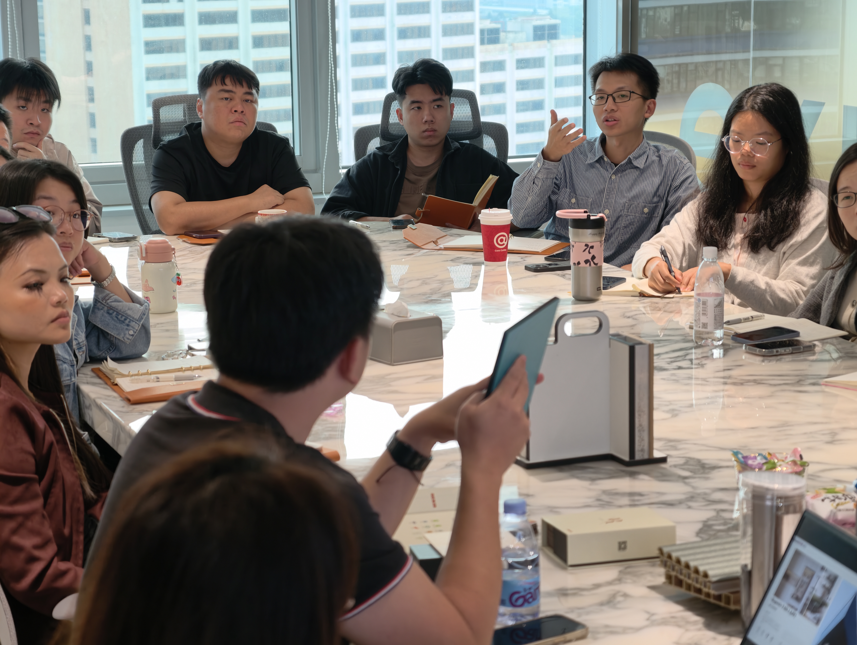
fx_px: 2107
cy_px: 322
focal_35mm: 85
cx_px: 428
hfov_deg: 23.0
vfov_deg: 17.4
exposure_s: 1/50
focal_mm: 22.48
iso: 530
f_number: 2.67
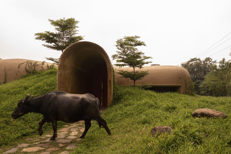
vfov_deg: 43.6
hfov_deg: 62.0
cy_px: 77
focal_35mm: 30
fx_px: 192
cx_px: 116
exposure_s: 1/800
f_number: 11
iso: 1250
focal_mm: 30
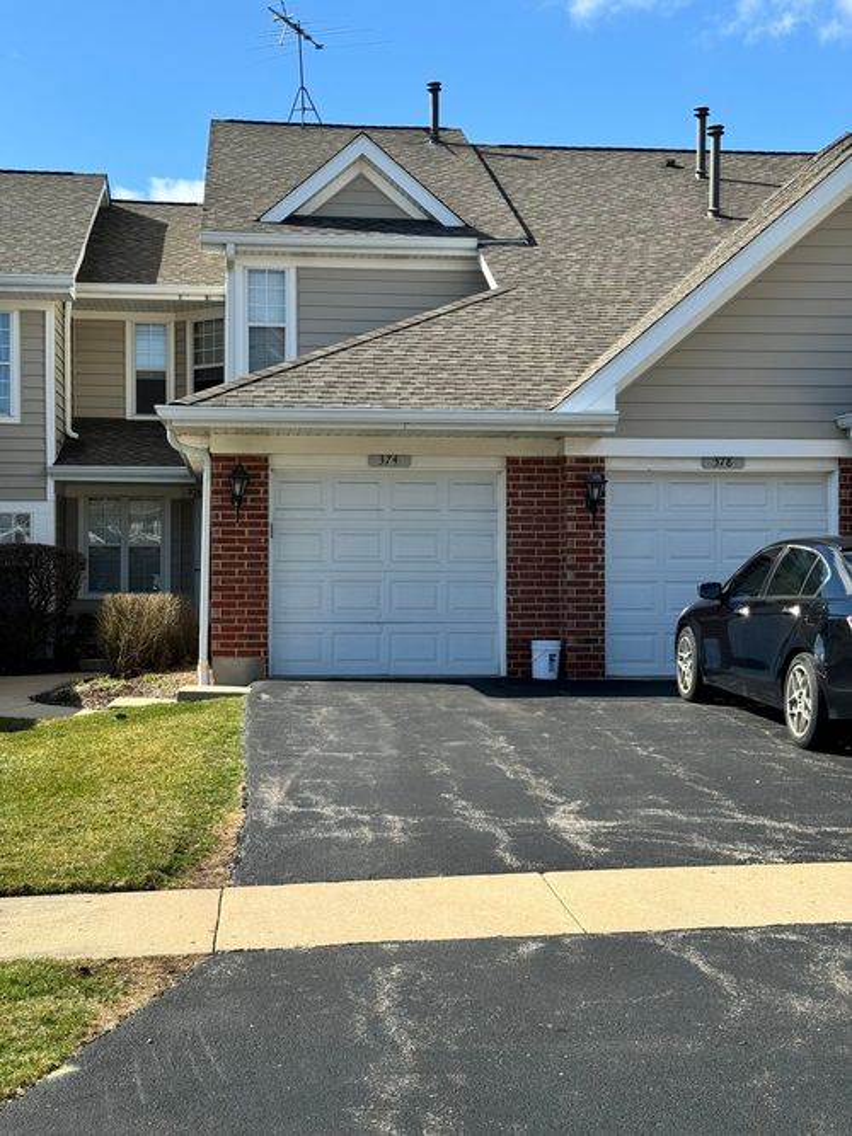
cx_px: 426
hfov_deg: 30.3
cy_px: 568
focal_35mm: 48
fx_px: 1576
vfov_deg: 39.7
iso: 64
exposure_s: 1/2611
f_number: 1.78
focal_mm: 6.86
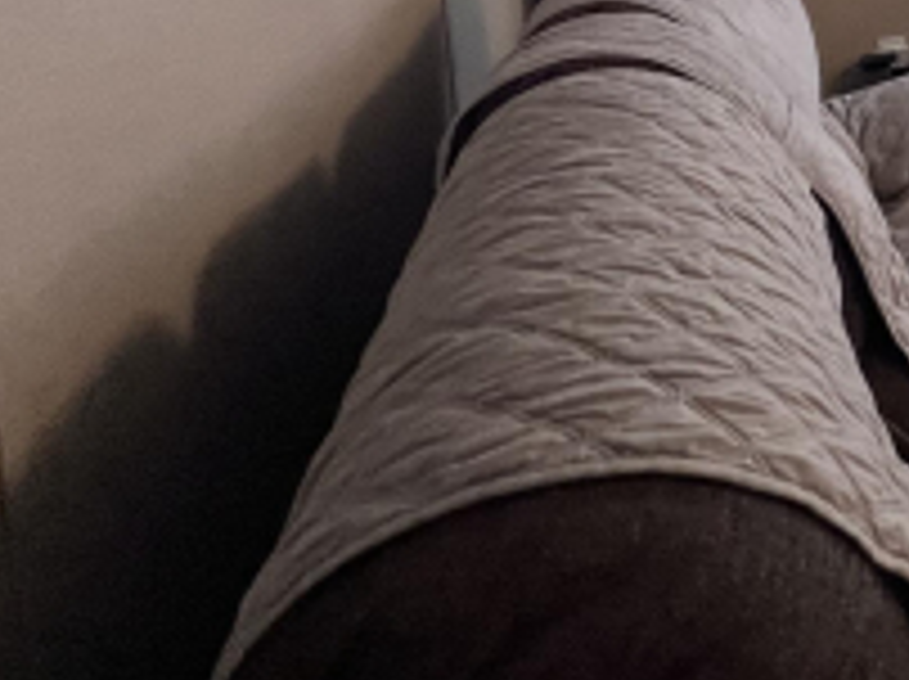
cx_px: 1375
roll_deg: -1.5
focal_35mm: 43
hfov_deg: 28.2
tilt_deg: -9.3
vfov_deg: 28.8
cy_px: -149
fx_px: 1128
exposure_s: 1/60
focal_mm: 1.57
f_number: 1.8
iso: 250
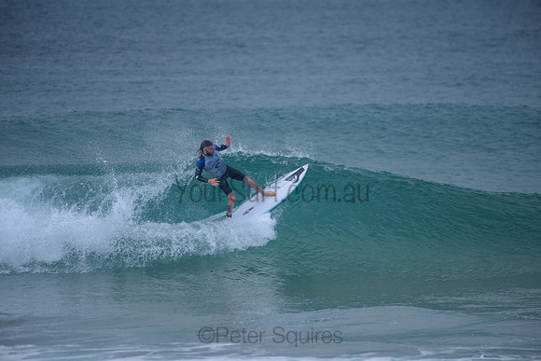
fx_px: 7623
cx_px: 270
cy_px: 180
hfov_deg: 4.1
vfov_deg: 2.7
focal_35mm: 507
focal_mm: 500
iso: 180
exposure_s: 1/800
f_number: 5.6
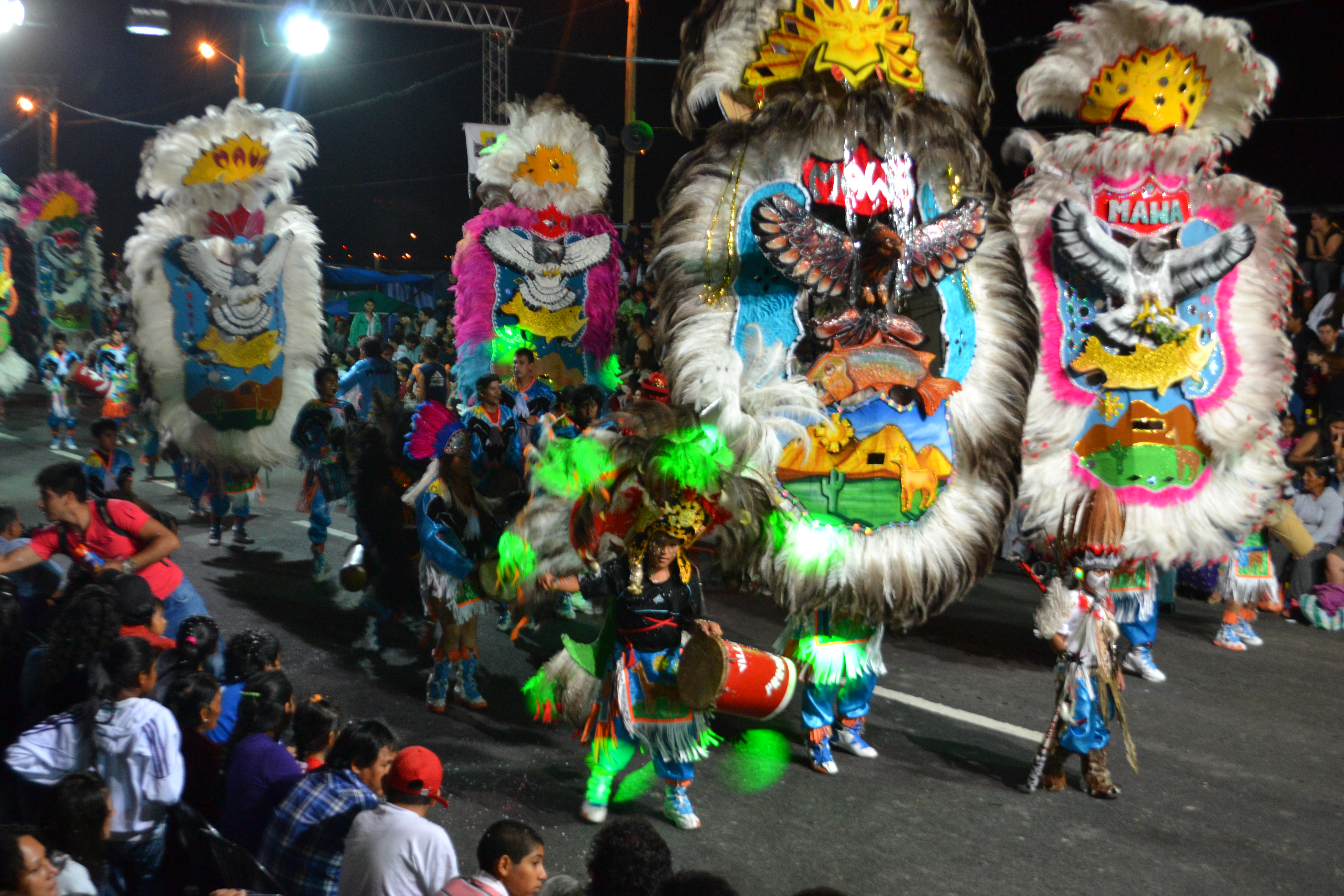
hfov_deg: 43.6
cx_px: 672
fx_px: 1680
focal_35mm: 45
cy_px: 448
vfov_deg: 29.9
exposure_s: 1/60
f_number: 4.5
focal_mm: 30
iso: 1250
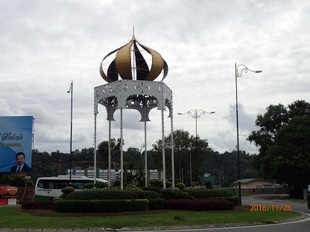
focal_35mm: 46
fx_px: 412
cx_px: 155
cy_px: 116
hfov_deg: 41.2
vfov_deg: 31.5
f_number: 13
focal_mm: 8.41
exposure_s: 1/160
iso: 100
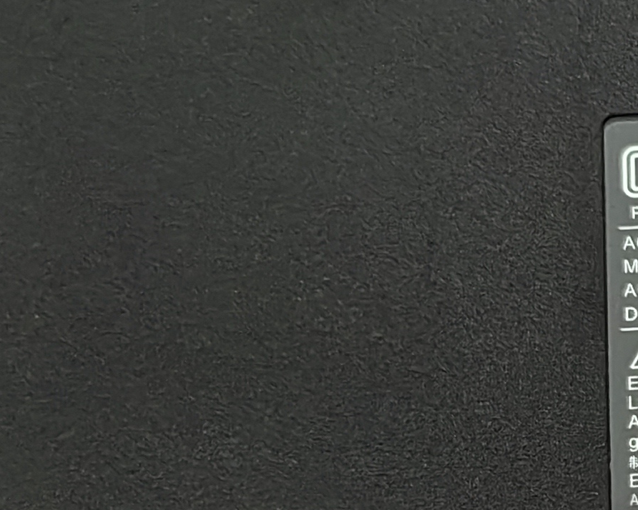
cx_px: 1166
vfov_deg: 12.7
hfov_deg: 14.0
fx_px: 2285
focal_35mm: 121
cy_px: 434
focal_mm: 5.52
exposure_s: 1/25
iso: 250
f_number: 1.9
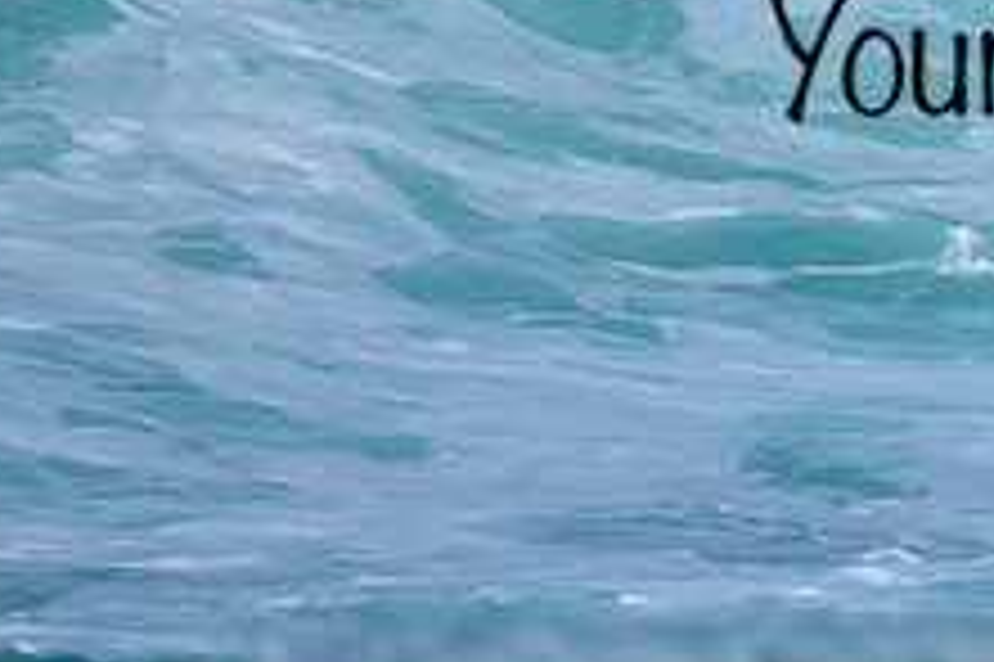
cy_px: -78
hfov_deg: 0.7
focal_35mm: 2871
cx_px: 1129
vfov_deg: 0.5
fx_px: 79210
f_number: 6.3
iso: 220
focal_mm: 800
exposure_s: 1/2500
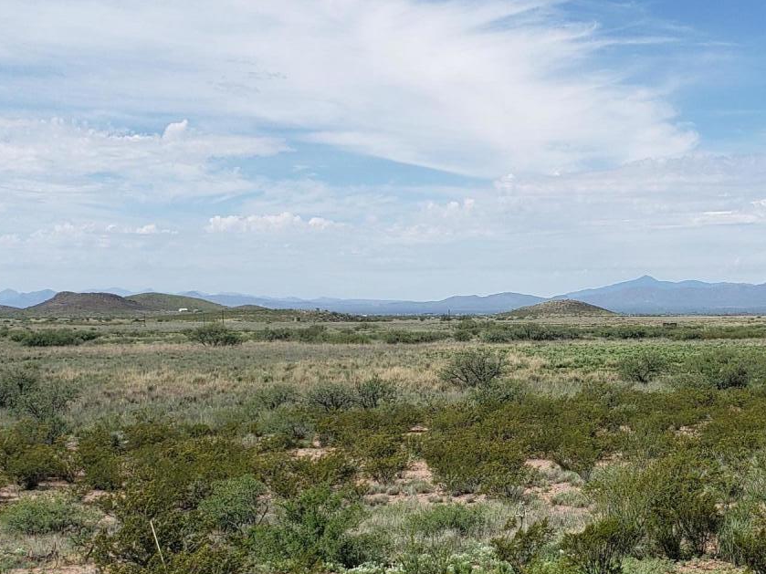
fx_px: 1372
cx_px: 571
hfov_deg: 30.7
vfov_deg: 23.6
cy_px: 377
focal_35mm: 62
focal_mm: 4.3
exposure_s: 1/1799
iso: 50
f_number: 2.4
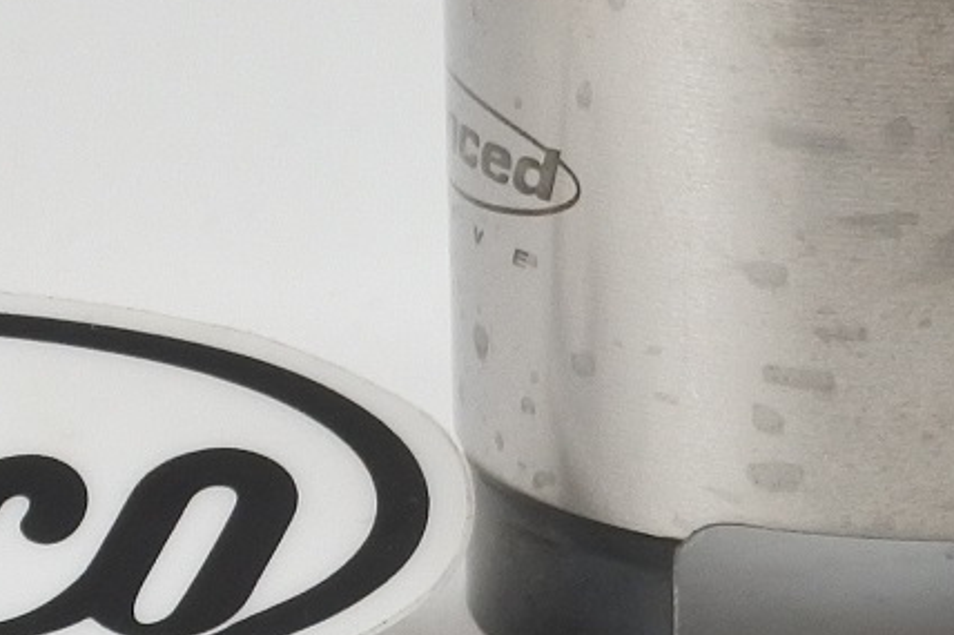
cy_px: -175
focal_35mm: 168
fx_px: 4450
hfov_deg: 12.2
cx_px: 458
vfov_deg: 8.1
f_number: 4.2
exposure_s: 1/125
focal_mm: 15.3
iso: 400
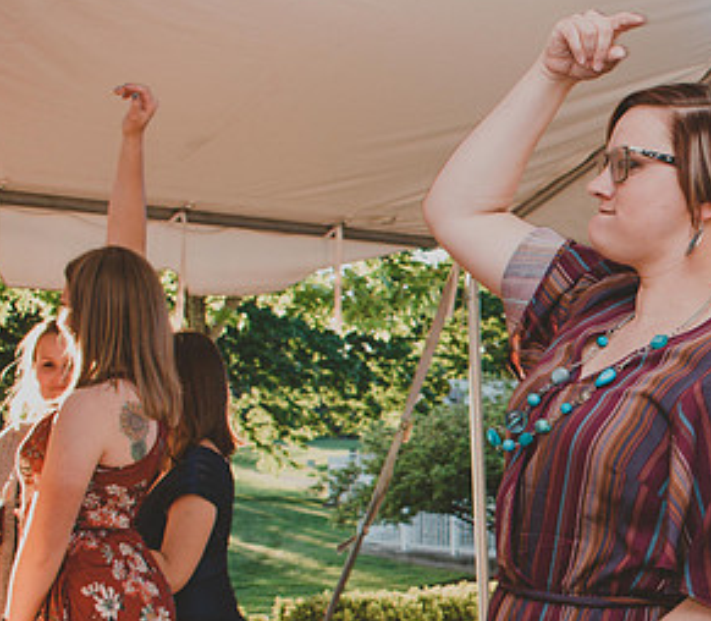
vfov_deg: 20.0
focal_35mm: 80
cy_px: 484
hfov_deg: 21.4
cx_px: 857
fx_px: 1745
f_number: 5.6
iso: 450
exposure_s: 1/125
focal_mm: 24
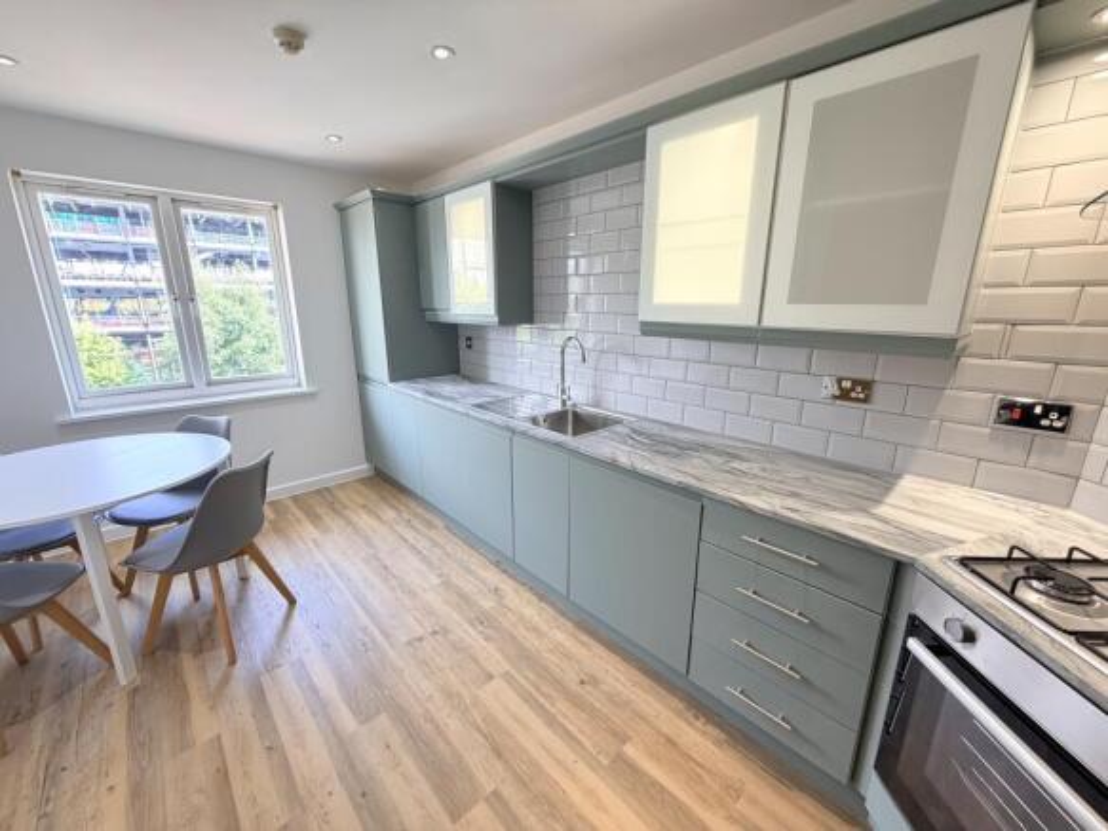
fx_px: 448
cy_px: 416
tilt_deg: -14.0
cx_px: 554
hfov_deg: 102.1
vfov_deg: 85.7
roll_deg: +0.8
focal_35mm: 14
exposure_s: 1/50
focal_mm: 2.22
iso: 250
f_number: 2.2
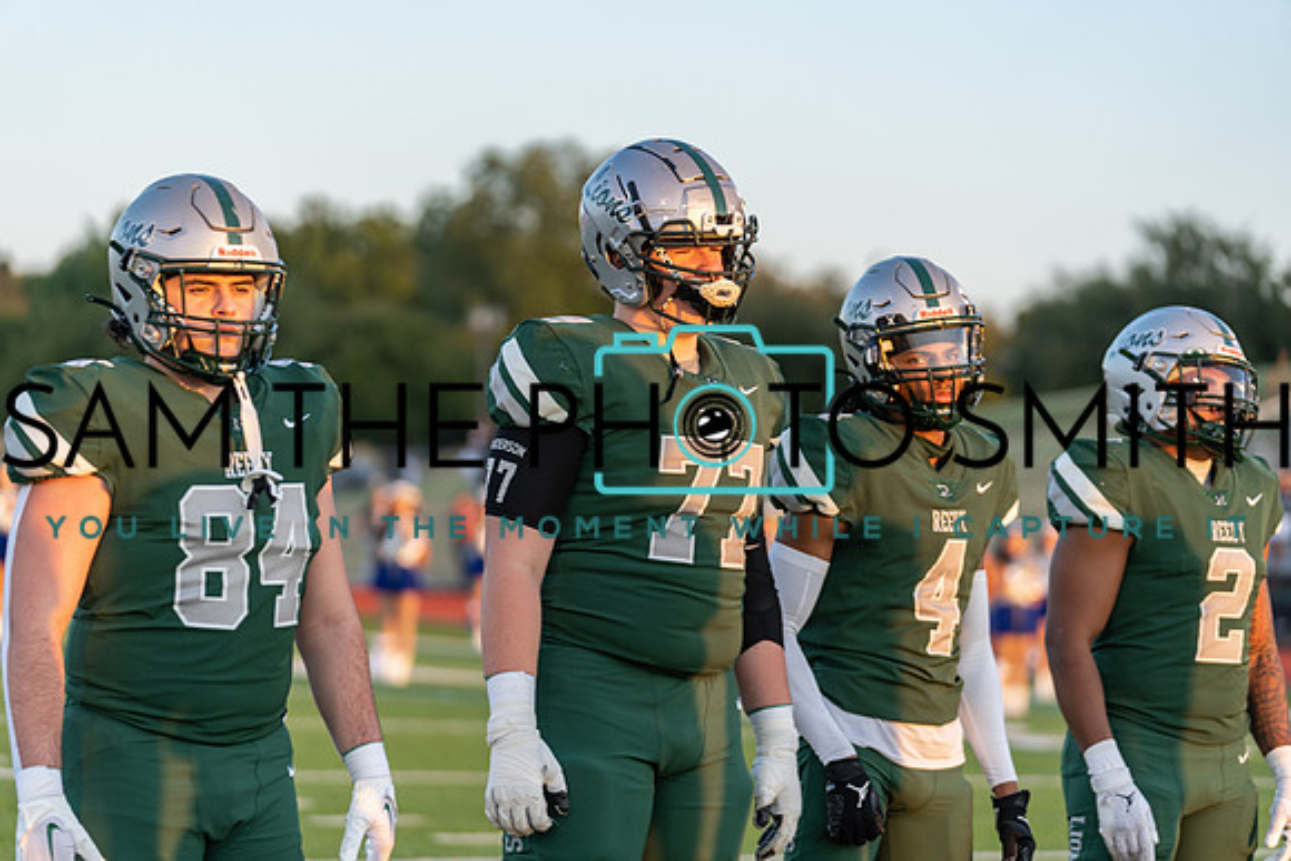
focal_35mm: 117
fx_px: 4197
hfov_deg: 17.5
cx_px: 646
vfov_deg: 11.7
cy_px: 430
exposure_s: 1/400
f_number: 2.8
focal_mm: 117
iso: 160
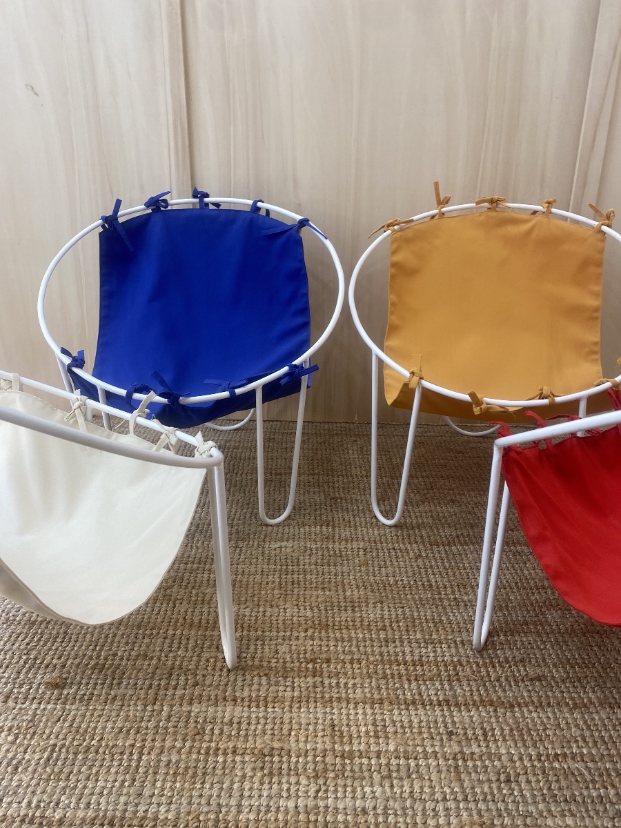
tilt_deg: -21.7
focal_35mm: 26
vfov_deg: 67.3
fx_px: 622
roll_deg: -2.3
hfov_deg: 53.1
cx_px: 310
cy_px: 414
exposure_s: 1/50
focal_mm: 4.25
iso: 64
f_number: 1.8
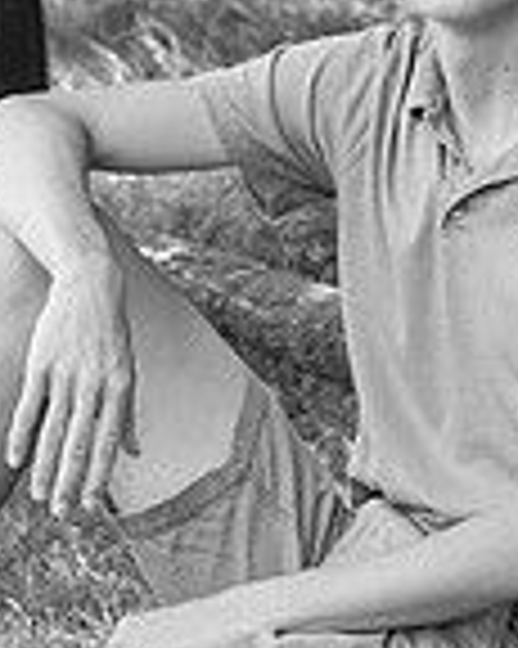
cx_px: 158
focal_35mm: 310
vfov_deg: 6.2
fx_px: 5947
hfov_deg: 5.0
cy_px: 214
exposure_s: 1/200
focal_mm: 82
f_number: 6.3
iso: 500
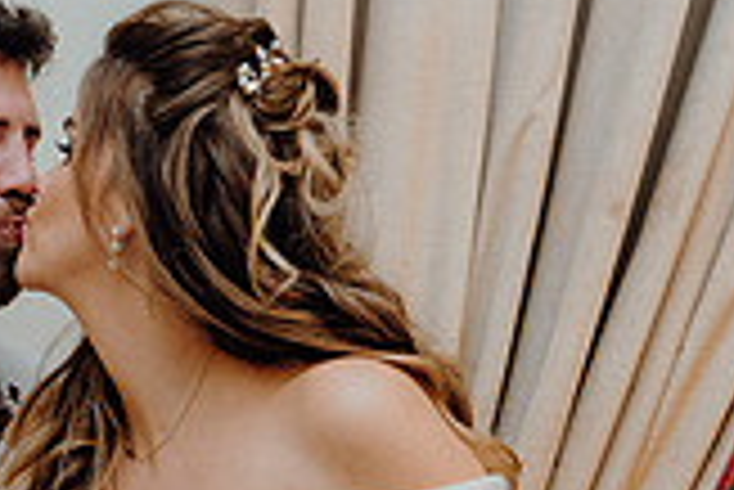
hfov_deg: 16.9
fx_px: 2326
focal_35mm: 114
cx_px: -216
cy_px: 690
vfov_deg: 11.6
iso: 2500
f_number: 3.5
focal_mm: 32
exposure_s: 1/160
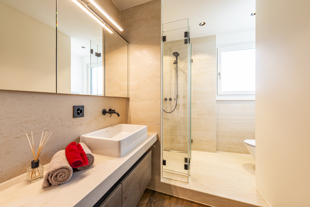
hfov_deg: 104.2
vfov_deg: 81.3
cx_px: 155
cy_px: 104
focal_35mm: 14
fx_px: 121
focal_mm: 14
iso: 100
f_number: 9
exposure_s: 1/3
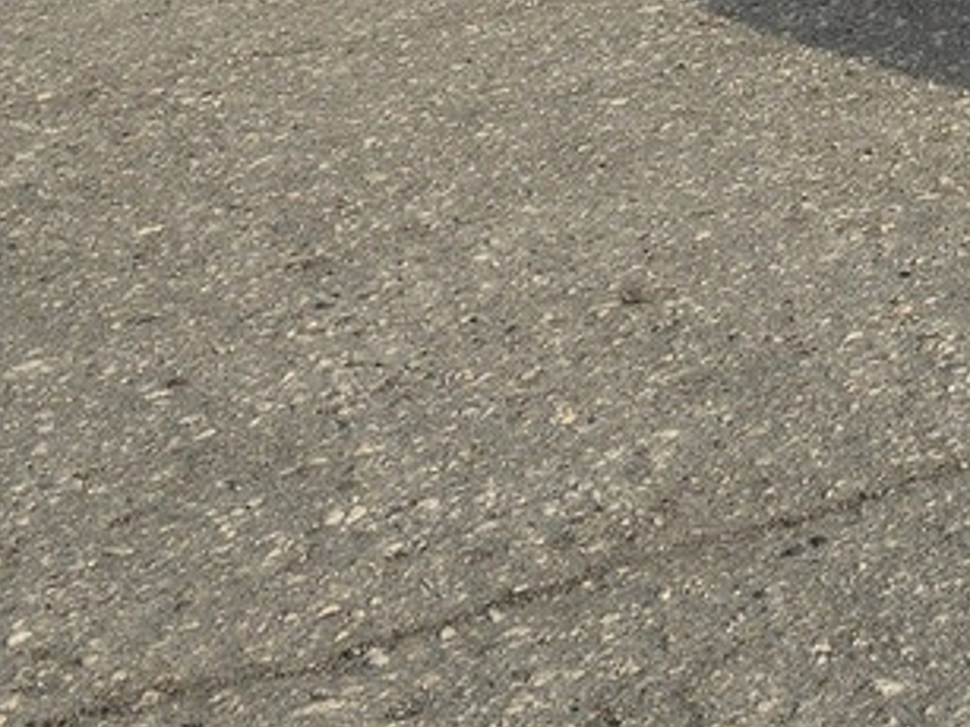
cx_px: 1886
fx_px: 3361
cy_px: -733
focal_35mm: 120
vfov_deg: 11.2
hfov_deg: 14.1
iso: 12
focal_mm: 6.3
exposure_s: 1/711
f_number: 1.7
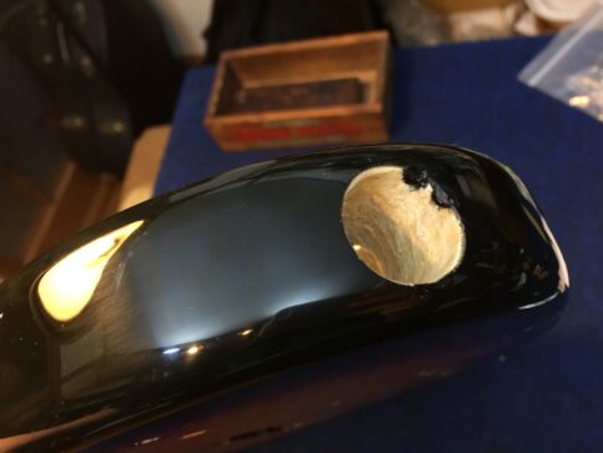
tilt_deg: -56.5
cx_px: 301
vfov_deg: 46.8
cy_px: 222
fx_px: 523
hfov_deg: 59.9
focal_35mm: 30
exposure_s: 1/33
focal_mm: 4.15
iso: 125
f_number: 2.2
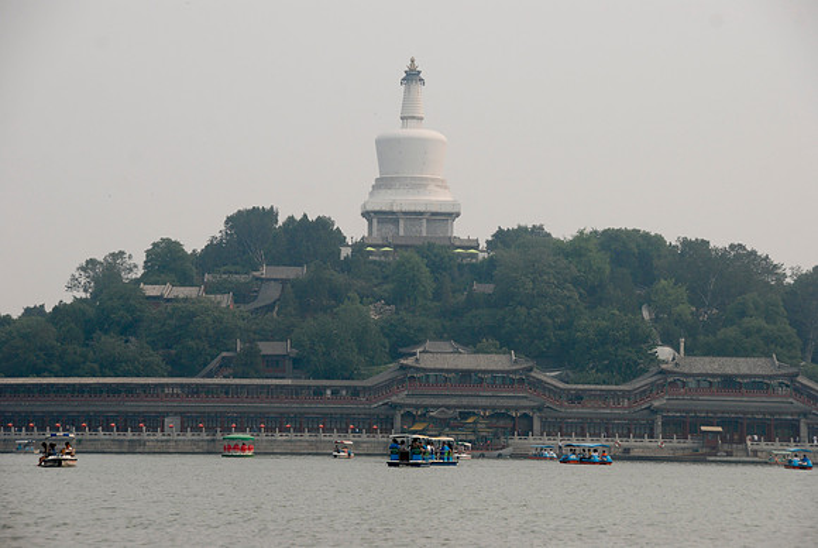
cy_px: 274
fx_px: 3071
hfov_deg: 15.2
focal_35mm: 135
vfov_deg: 10.2
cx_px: 409
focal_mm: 90
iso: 250
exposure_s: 1/800
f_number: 7.1
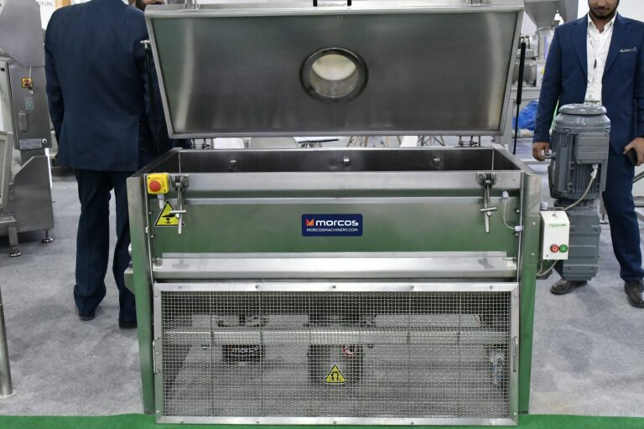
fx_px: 715
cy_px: 214
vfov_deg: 33.4
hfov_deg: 48.5
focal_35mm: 40
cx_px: 322
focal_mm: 27
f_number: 8
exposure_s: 1/320
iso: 10000
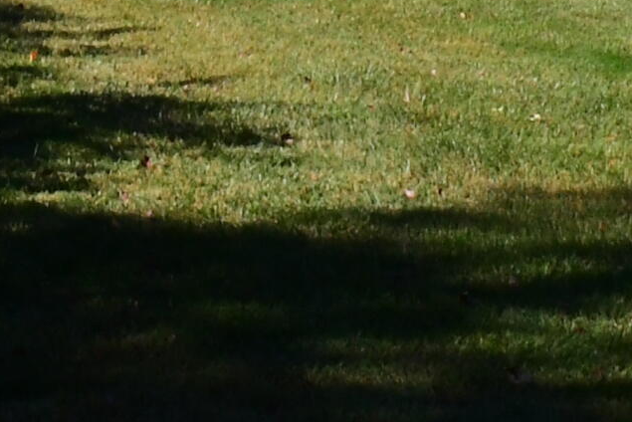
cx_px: 565
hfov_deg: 12.0
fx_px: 2986
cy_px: -532
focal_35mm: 170
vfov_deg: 7.6
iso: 800
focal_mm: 18
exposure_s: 1/200
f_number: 22
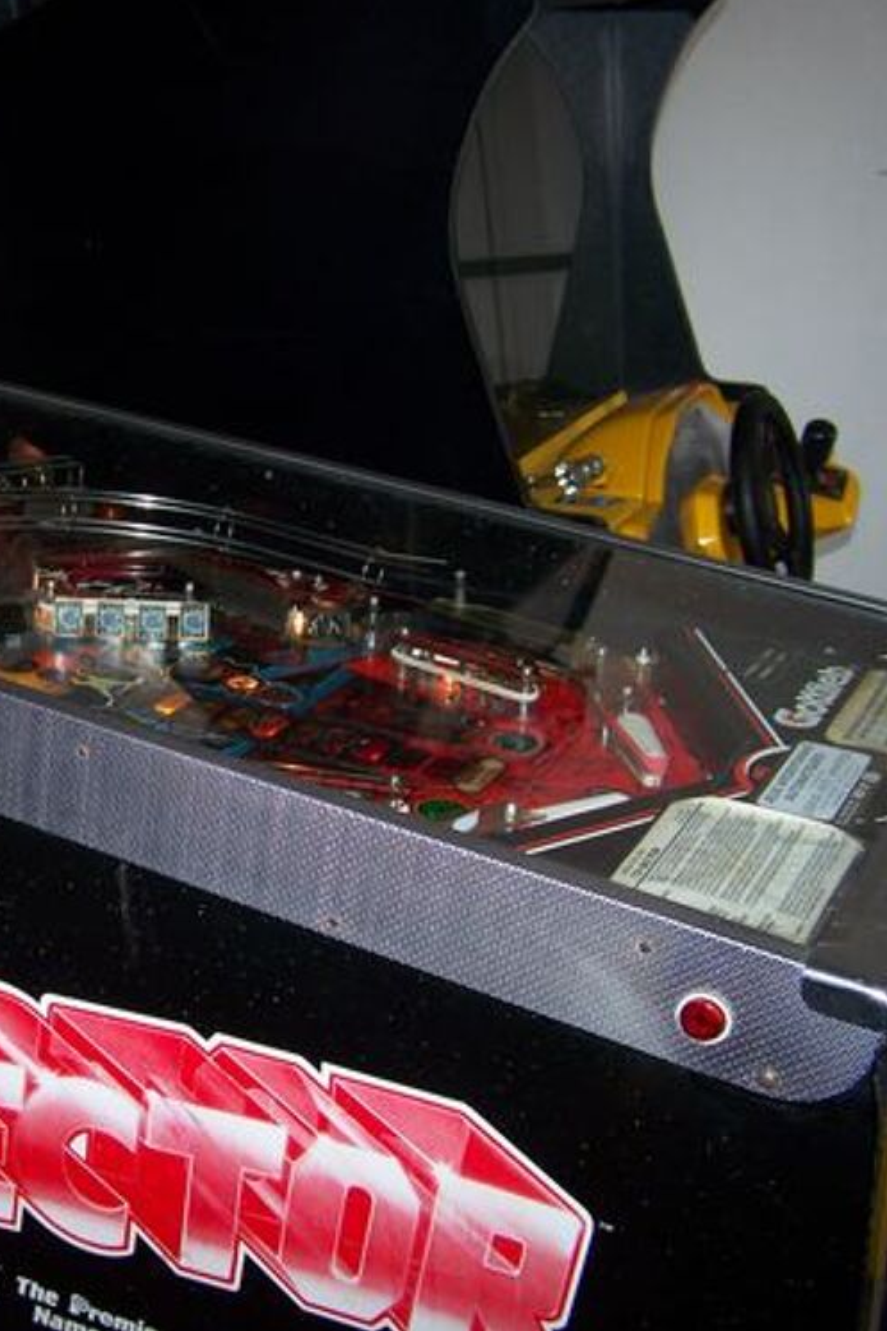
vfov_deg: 37.5
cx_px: 68
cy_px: 664
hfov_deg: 24.7
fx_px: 1960
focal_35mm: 53
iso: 80
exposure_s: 1/60
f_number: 2.8
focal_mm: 6.3
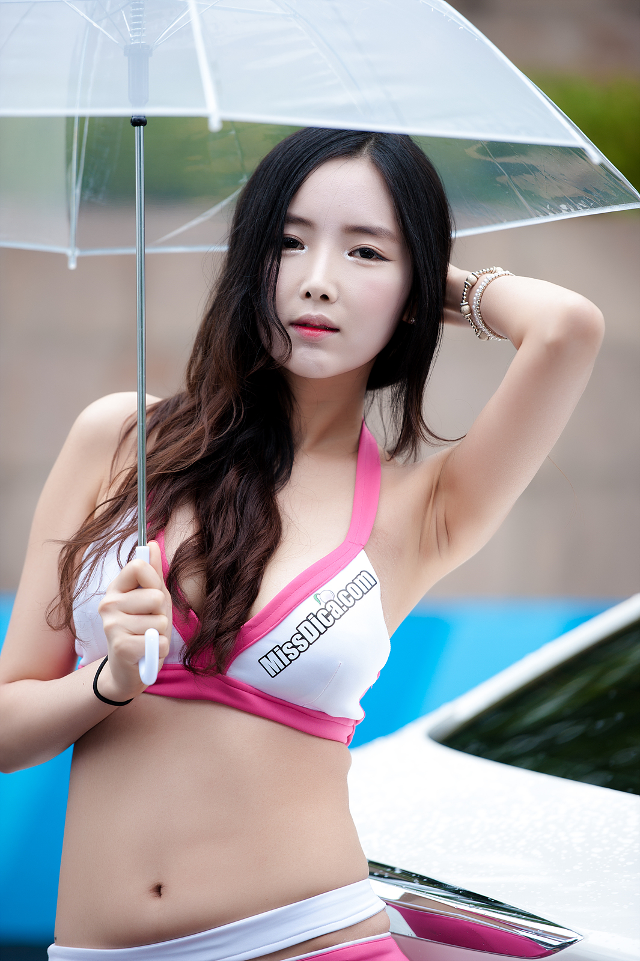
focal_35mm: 185
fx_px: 4938
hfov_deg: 7.4
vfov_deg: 11.1
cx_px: 320
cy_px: 480
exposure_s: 1/640
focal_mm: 185
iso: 200
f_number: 2.8
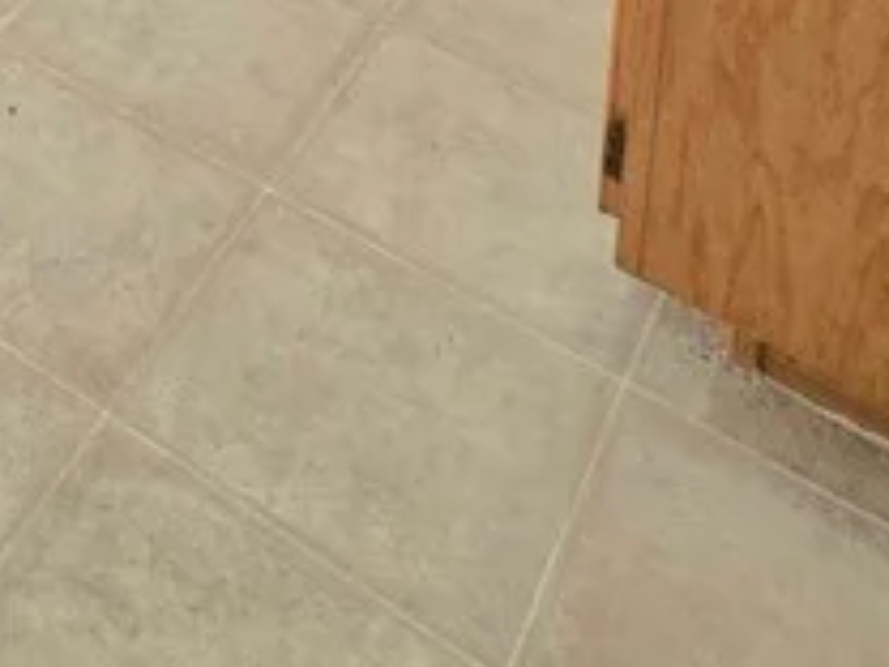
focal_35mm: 64
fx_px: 1644
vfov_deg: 14.7
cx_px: -286
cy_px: -924
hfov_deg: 25.7
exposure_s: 1/60.2
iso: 320
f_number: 1.9
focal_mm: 2.2
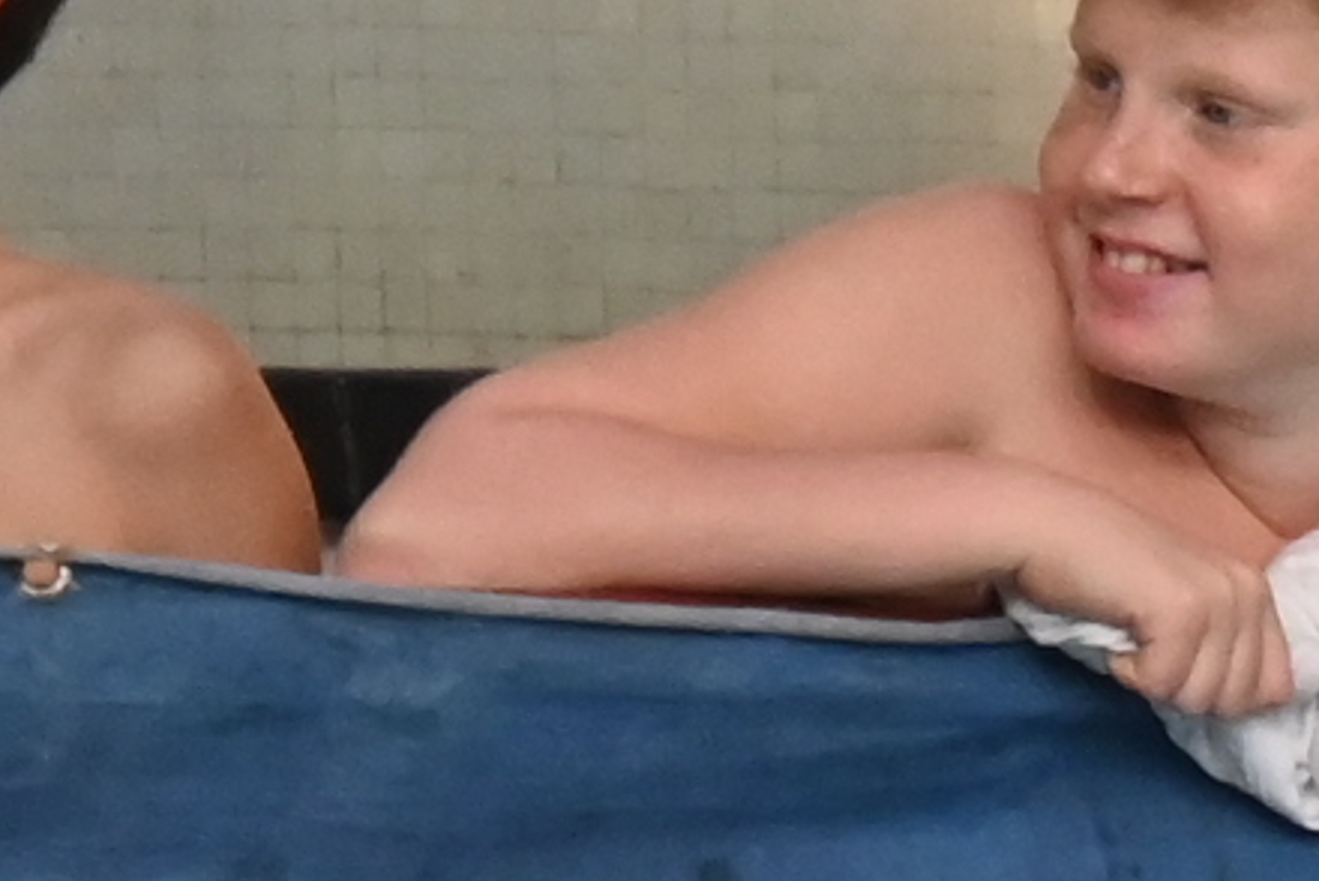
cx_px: 1993
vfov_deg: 0.7
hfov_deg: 1.0
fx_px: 73580
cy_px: -84
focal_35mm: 2007
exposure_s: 1/1000
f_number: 6.3
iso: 3200
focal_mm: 200
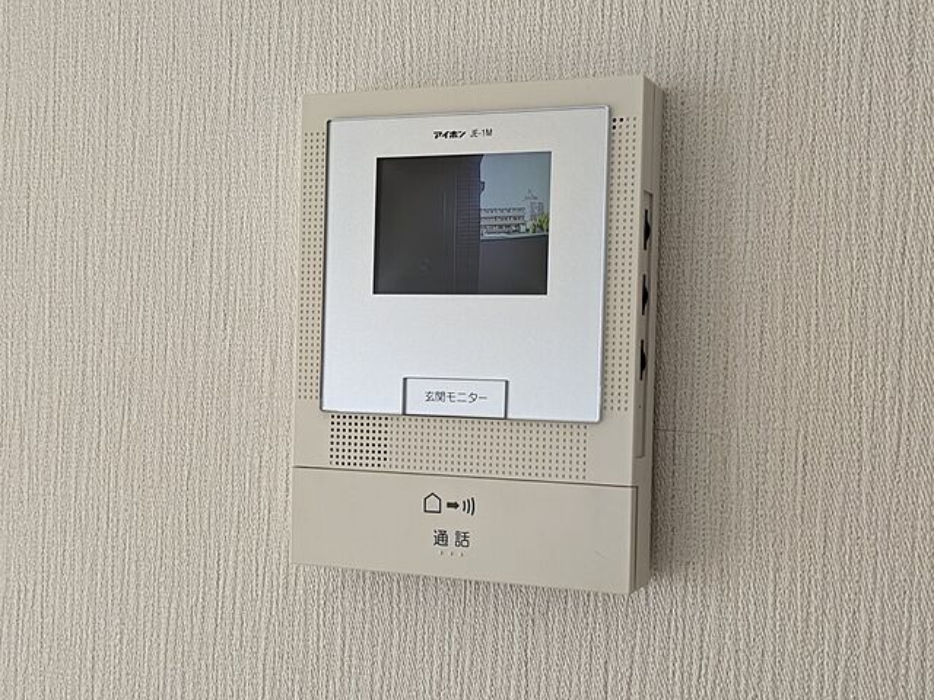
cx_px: 467
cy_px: 350
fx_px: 1376
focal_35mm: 51
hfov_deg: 37.5
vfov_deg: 28.6
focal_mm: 5.43
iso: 69
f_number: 1.89
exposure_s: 1/145
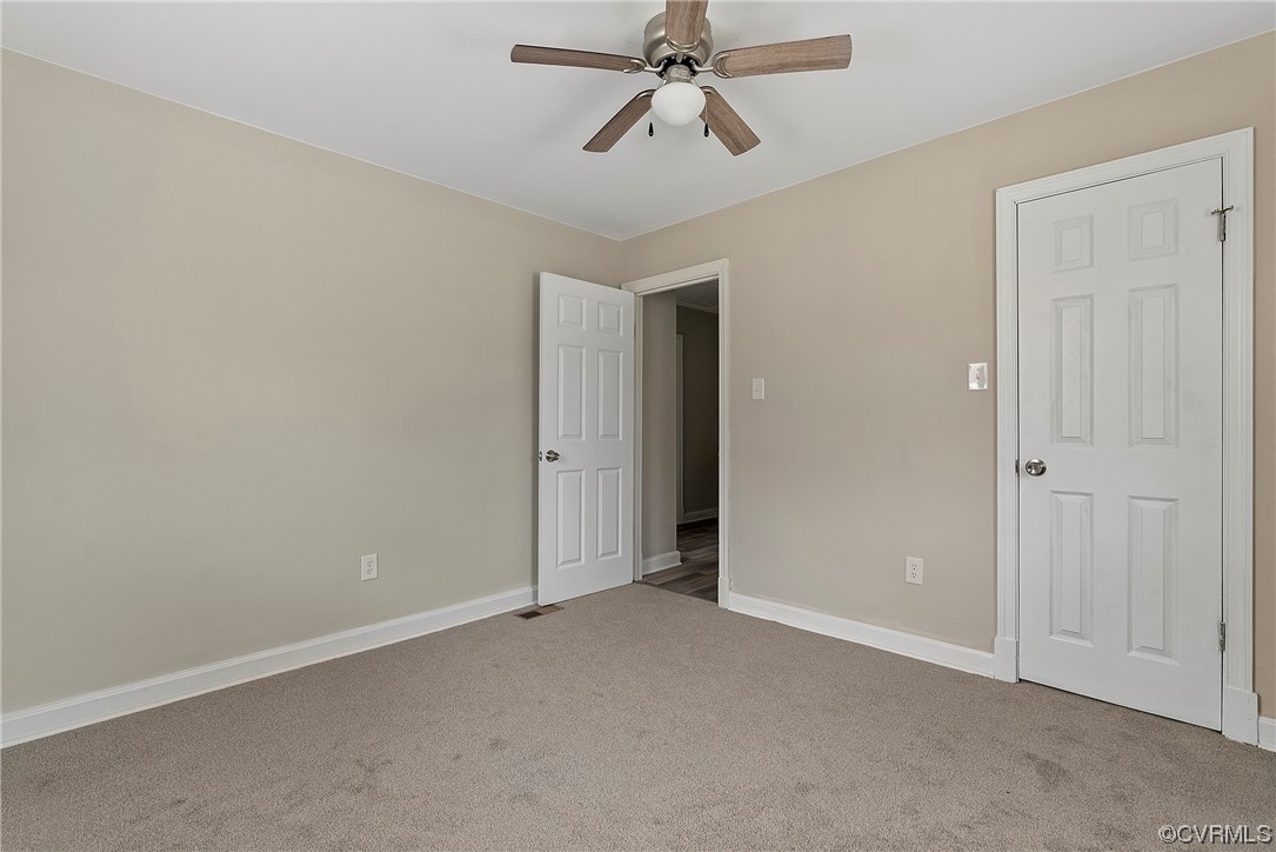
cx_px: 638
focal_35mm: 16
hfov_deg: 96.7
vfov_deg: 73.8
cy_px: 426
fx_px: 567
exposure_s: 1/2.5
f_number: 8
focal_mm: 16
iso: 800
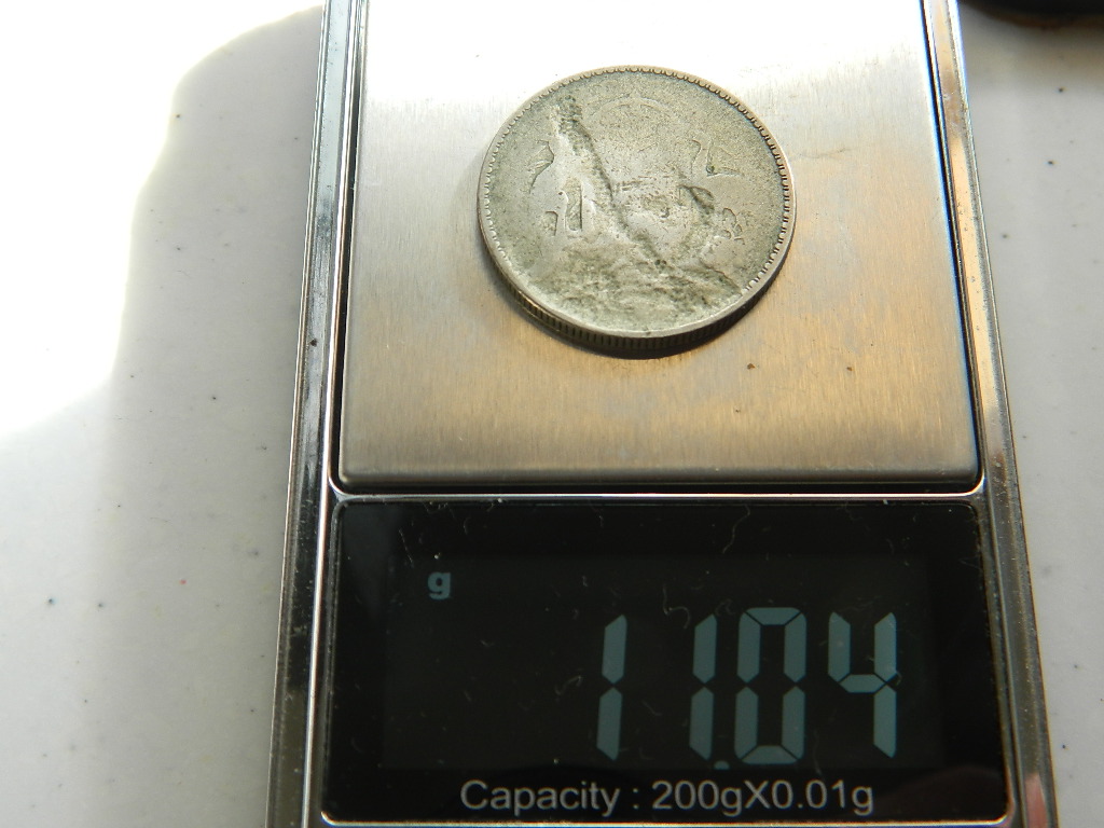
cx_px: 552
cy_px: 414
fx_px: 1499
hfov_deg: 40.4
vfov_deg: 30.9
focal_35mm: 47
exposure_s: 1/60
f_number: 3.6
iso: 80
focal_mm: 8.4
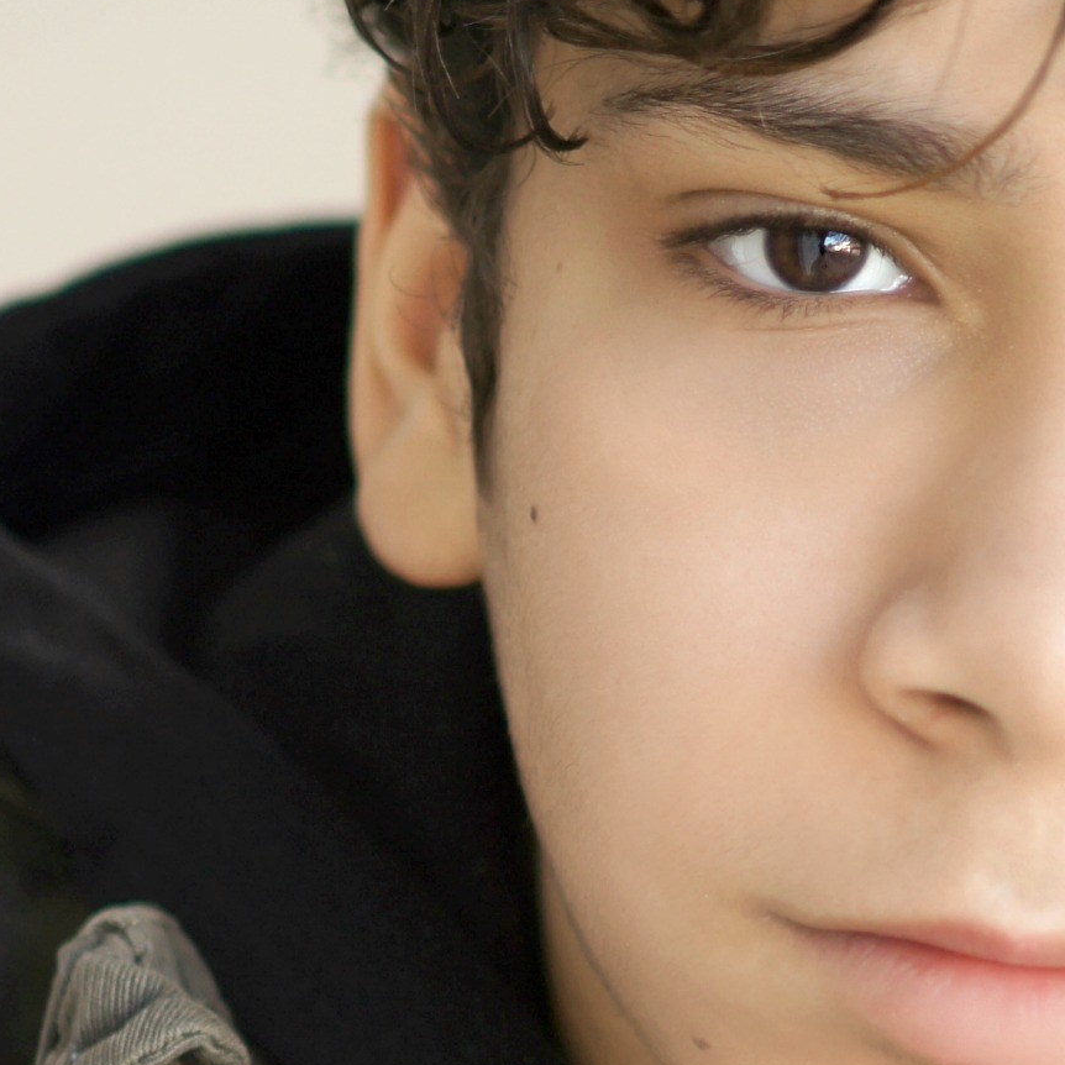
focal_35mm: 663
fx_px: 23065
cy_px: 1432
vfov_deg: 2.6
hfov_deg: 2.6
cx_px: 808
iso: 100
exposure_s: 1/320
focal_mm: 135
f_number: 2.2
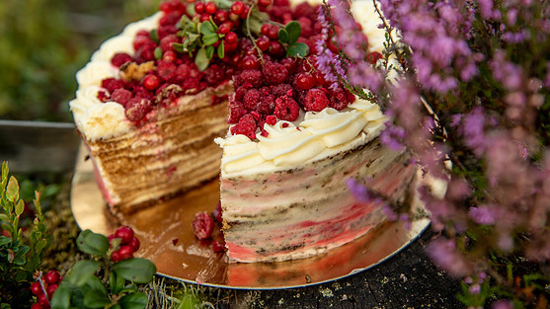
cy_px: 122
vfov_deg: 24.9
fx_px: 700
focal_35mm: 48
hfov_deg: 42.9
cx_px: 278
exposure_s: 1/400
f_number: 2.8
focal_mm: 44
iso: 400
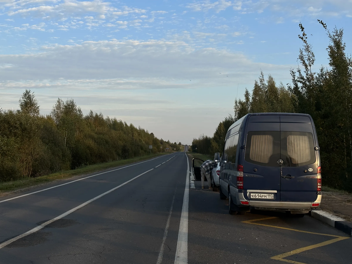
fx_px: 488
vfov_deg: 30.3
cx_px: 176
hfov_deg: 39.7
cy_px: 132
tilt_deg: +0.0
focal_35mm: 48
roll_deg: +0.0
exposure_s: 1/2252
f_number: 1.78
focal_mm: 6.86
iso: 64
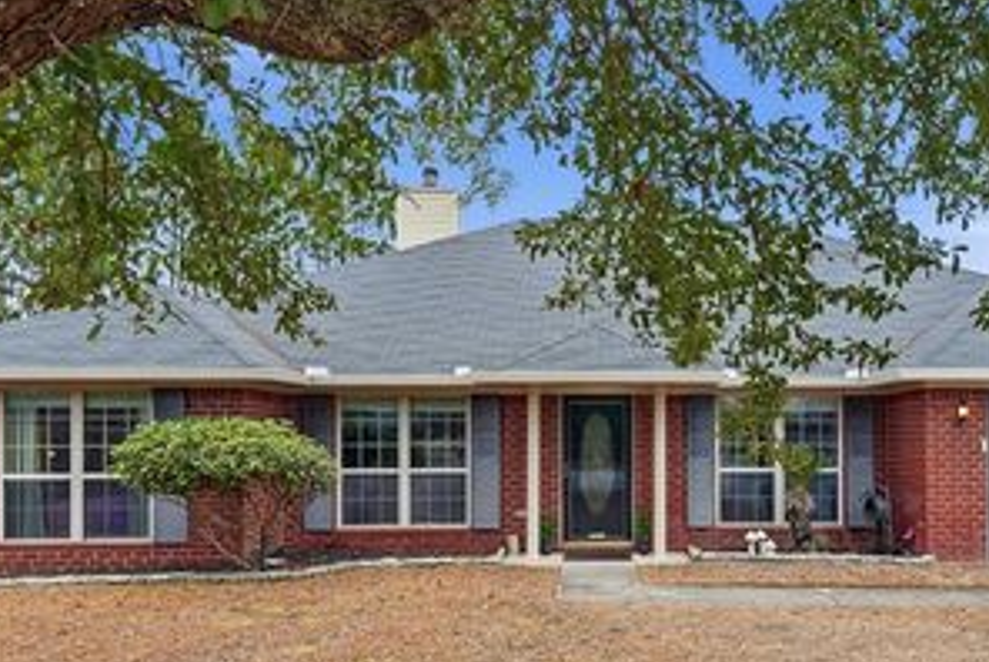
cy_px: 441
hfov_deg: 66.2
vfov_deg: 47.3
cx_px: 628
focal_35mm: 27
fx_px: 742
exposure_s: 1/800
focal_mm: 16
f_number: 9
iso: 320
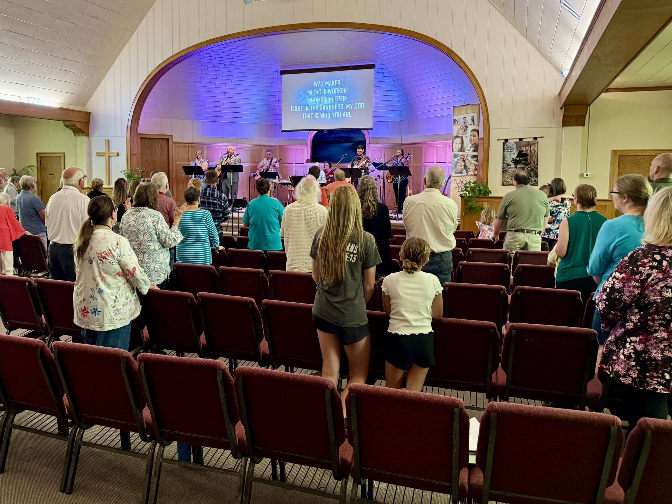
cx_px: 336
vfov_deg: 56.8
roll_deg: -3.0
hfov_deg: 71.6
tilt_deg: -4.5
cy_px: 252
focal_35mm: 24
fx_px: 466
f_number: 1.78
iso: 250
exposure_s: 1/60
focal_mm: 6.76
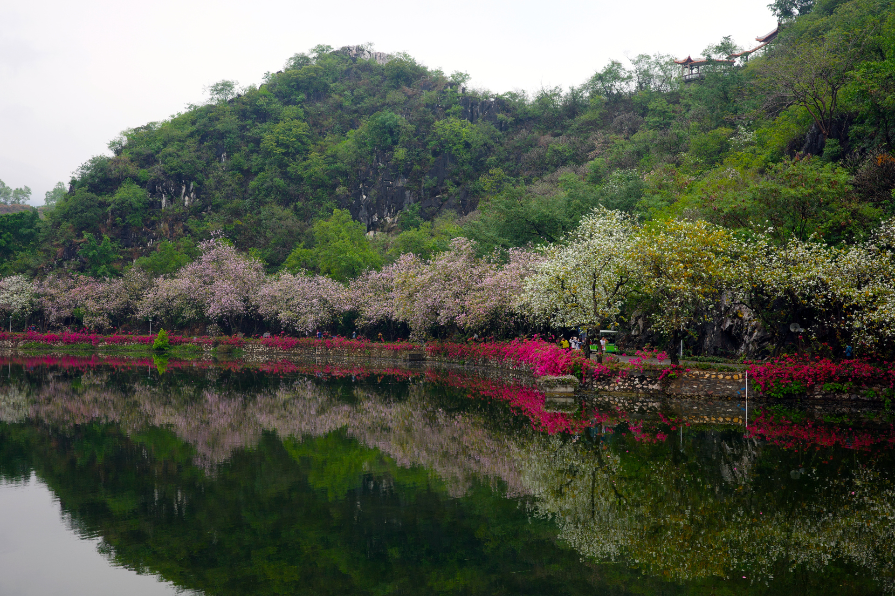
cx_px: 448
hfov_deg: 48.5
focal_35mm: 40
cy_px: 298
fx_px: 994
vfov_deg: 33.4
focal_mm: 26
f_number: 5
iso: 200
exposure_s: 1/400
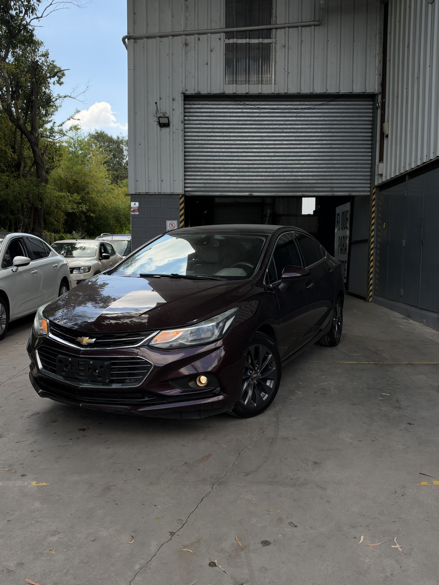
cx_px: 220
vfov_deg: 61.7
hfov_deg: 48.2
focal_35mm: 29
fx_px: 490
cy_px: 292
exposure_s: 1/962
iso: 100
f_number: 1.8
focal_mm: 6.93
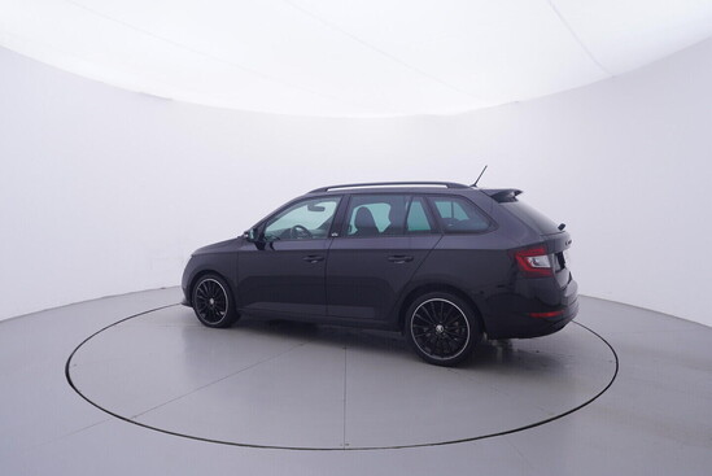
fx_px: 445
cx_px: 356
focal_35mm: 22
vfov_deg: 56.2
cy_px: 238
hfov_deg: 77.3
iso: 200
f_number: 5
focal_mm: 15
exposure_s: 1/80
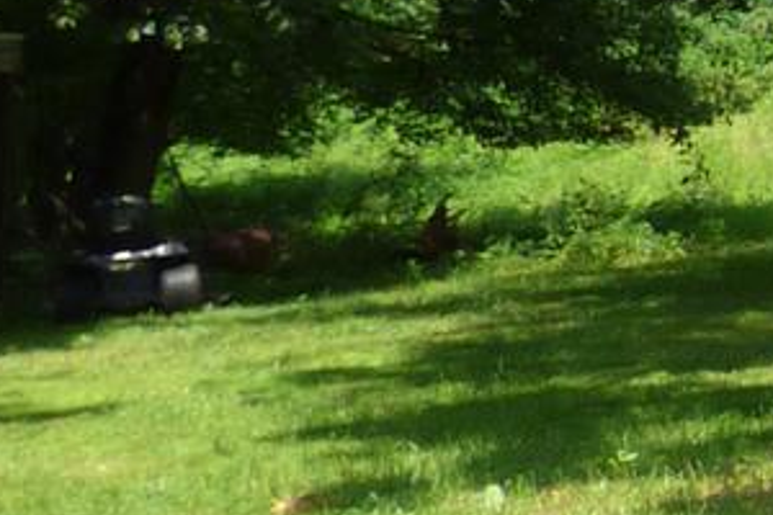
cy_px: -39
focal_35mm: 142
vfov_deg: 9.6
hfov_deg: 10.7
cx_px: 2208
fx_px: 3049
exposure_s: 1/640
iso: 100
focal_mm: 3.58
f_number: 2.8
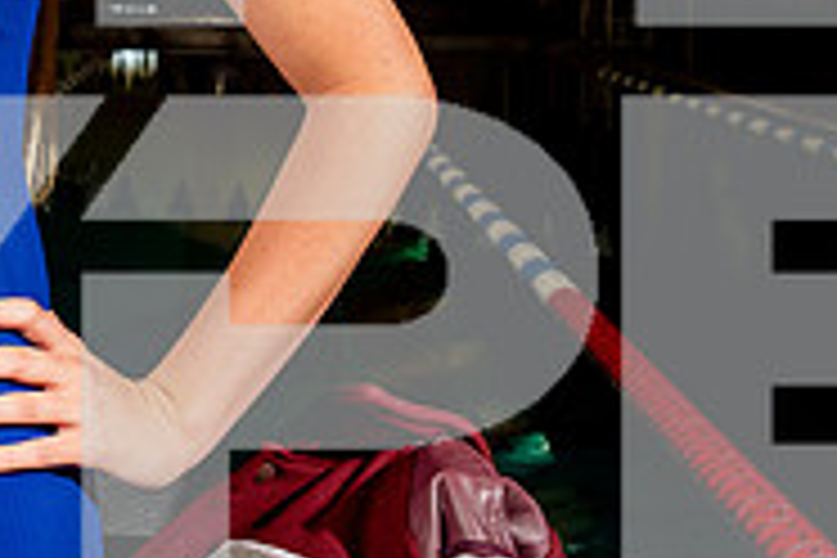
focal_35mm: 75
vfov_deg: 16.9
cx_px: 9
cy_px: -209
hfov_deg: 25.7
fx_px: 1744
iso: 400
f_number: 7.1
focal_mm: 24
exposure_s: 1/125
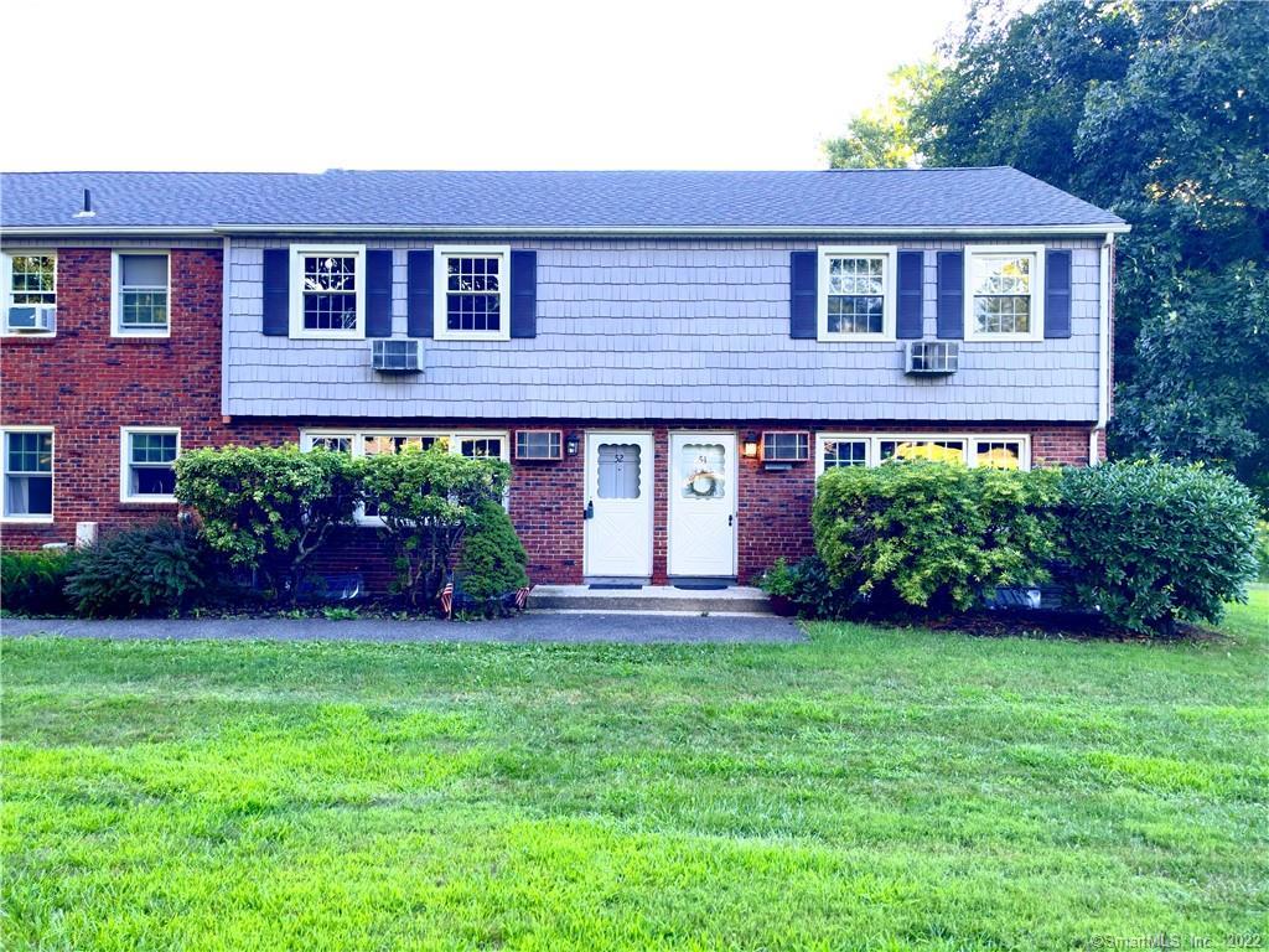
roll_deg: -0.6
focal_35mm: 26
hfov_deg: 67.3
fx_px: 953
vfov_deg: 53.1
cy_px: 476
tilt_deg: +0.0
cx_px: 634
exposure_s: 1/121
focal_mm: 5.1
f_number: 1.6
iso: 40
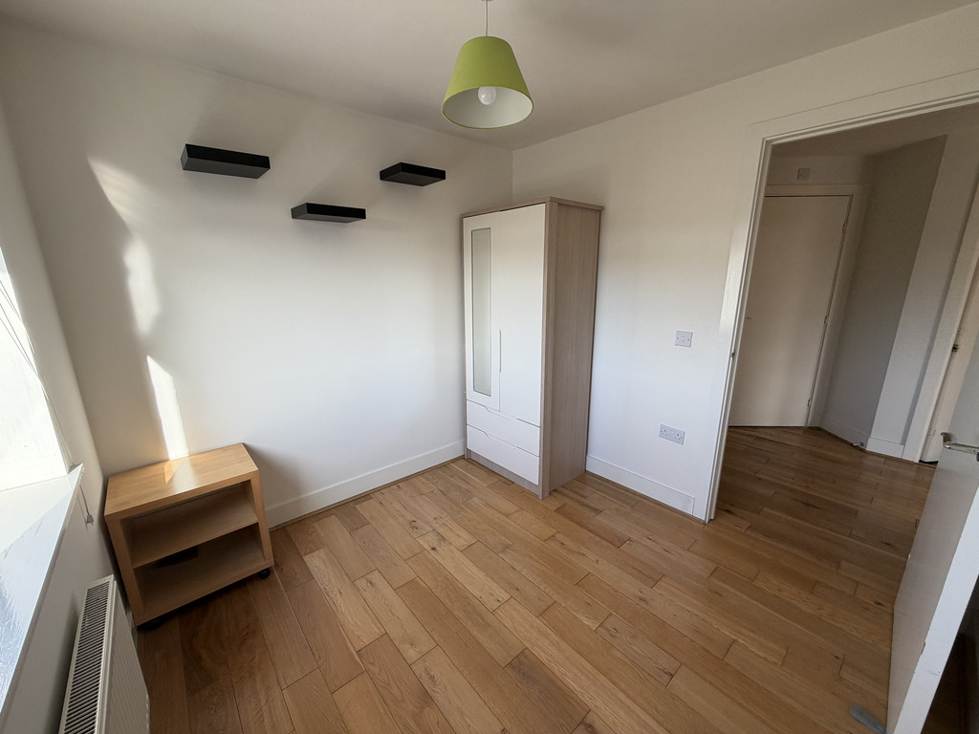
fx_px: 396
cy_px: 367
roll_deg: +0.2
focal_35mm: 14
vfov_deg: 85.7
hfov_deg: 102.1
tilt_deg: -13.2
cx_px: 490
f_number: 2.2
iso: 64
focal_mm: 2.22
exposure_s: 1/121
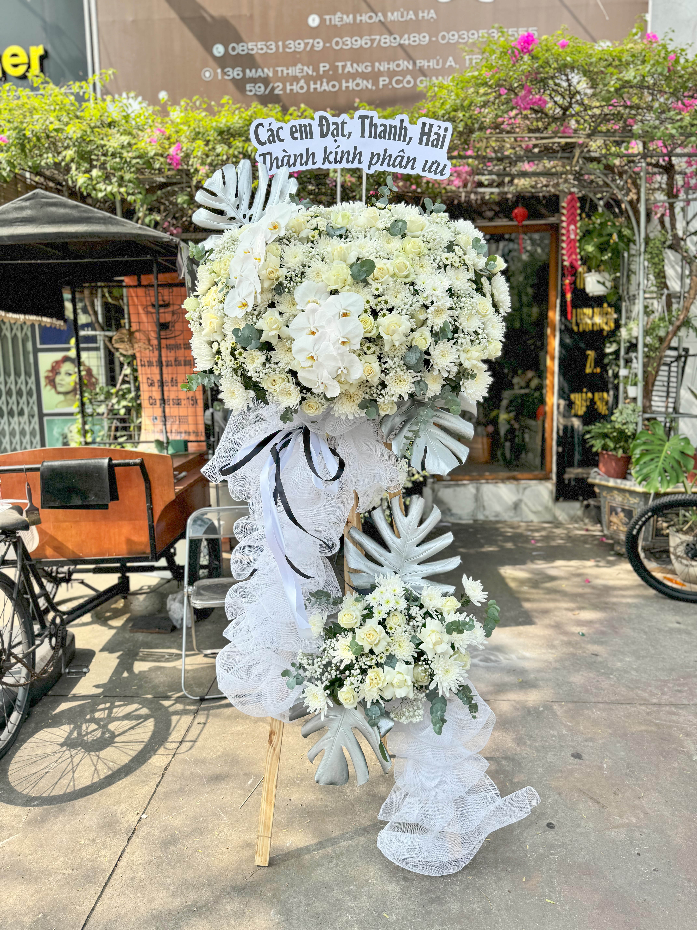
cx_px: 348
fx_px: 644
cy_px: 465
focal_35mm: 24
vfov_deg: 71.6
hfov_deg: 56.8
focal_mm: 6.76
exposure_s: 1/3200
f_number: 1.8
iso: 80
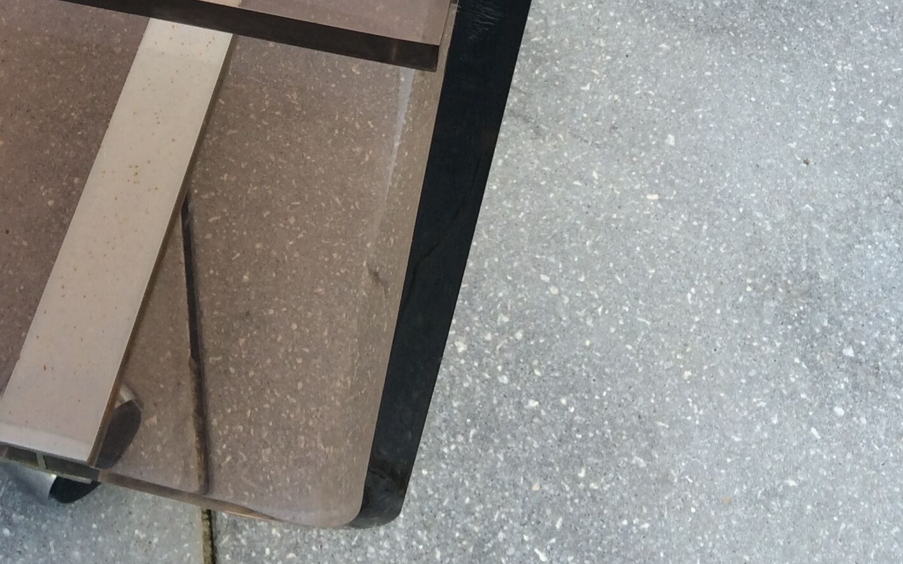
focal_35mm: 62
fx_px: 1526
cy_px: -13
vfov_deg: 20.2
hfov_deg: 32.7
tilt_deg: -52.0
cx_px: 316
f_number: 2.4
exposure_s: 1/125
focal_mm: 3.3
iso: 32
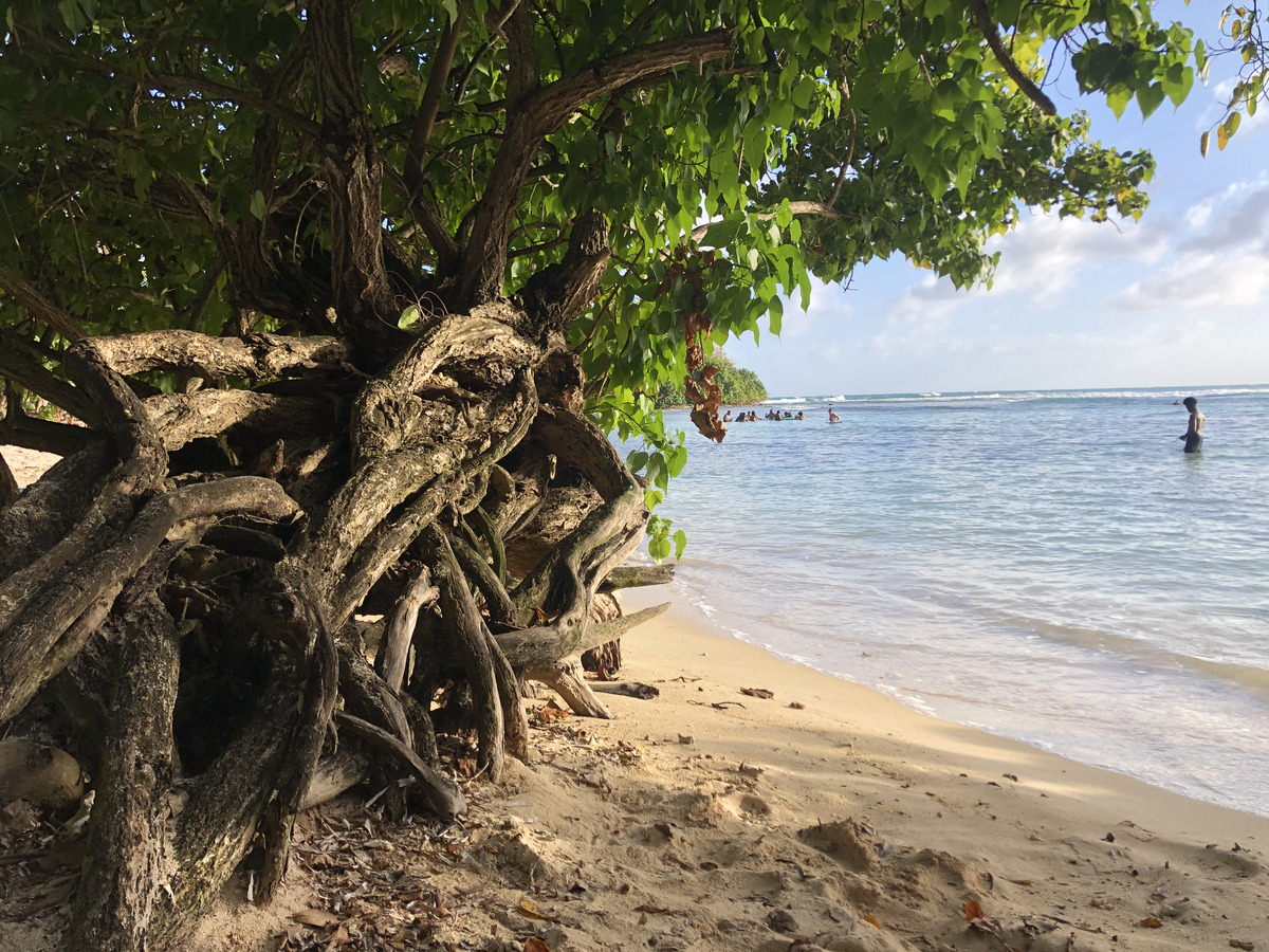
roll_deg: +2.2
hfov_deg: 63.4
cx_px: 634
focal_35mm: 28
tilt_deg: -4.3
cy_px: 476
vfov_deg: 49.7
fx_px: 1026
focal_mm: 4
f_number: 1.8
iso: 20
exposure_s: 1/762
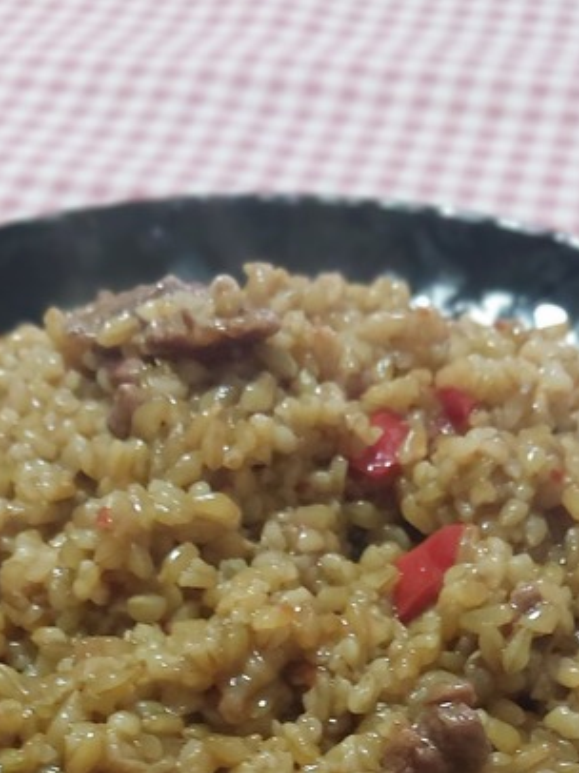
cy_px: 864
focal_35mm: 68
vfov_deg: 26.2
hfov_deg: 21.6
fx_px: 1518
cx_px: 255
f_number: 1.8
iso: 500
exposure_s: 1/20
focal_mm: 4.6
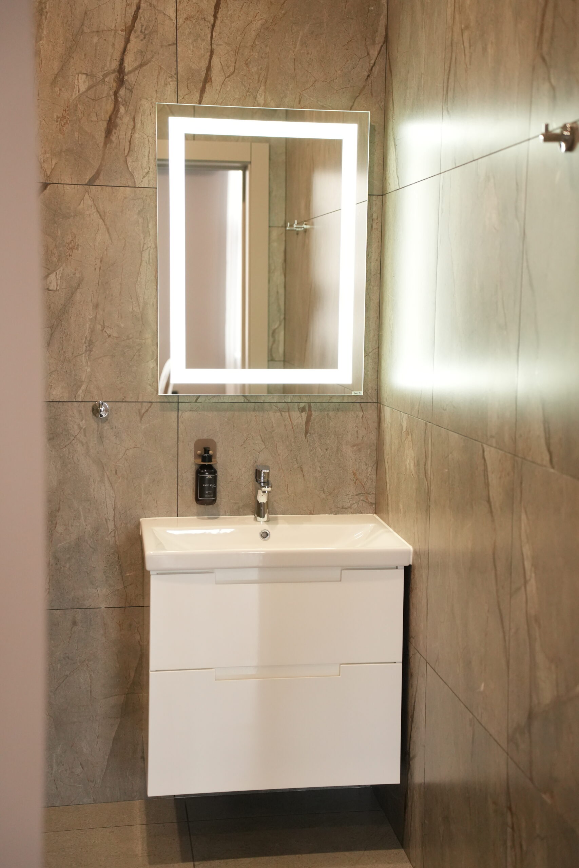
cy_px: 434
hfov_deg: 27.5
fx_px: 1182
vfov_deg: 40.3
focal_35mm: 49
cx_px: 290
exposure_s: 1/320
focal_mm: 49
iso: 4000
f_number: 2.8
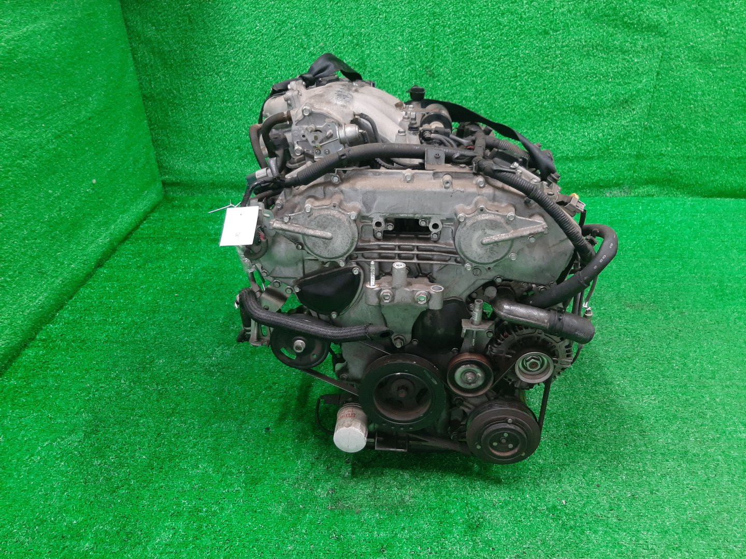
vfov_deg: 53.1
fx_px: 560
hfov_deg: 67.3
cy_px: 280
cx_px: 373
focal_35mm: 26
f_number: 1.7
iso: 194
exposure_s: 1/50
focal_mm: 3.93
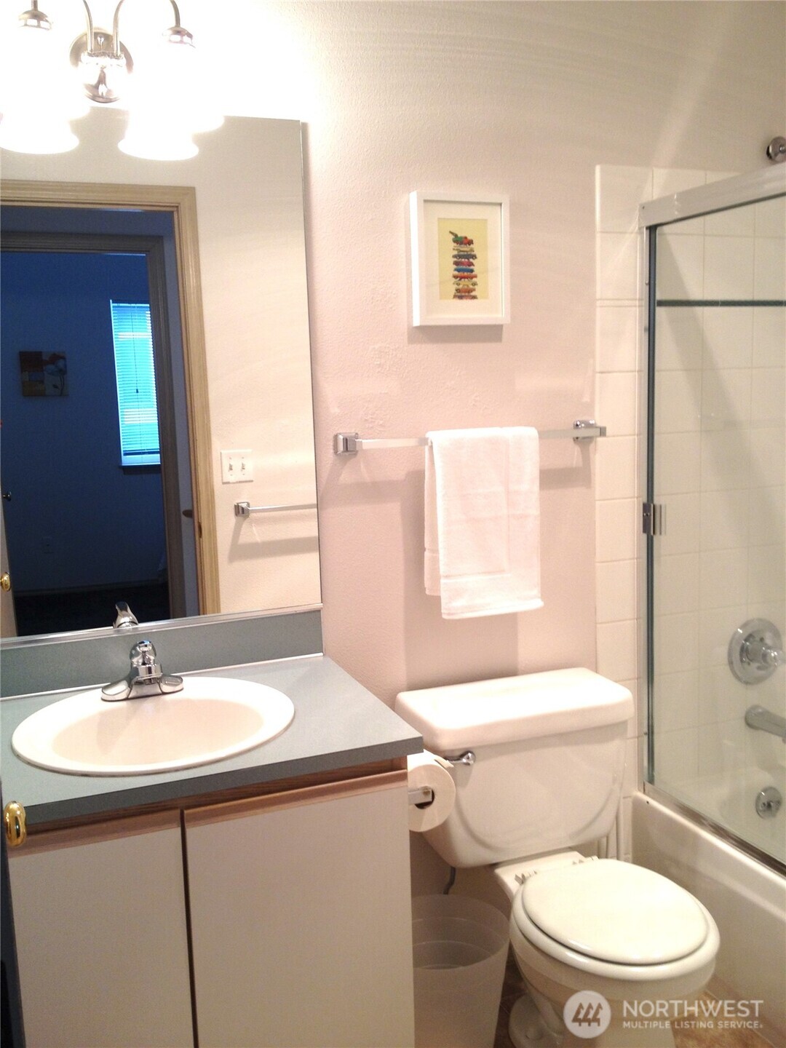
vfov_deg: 52.6
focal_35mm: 35
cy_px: 524
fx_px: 1060
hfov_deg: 40.7
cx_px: 393
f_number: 2.4
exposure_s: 1/30
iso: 50
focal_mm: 4.28
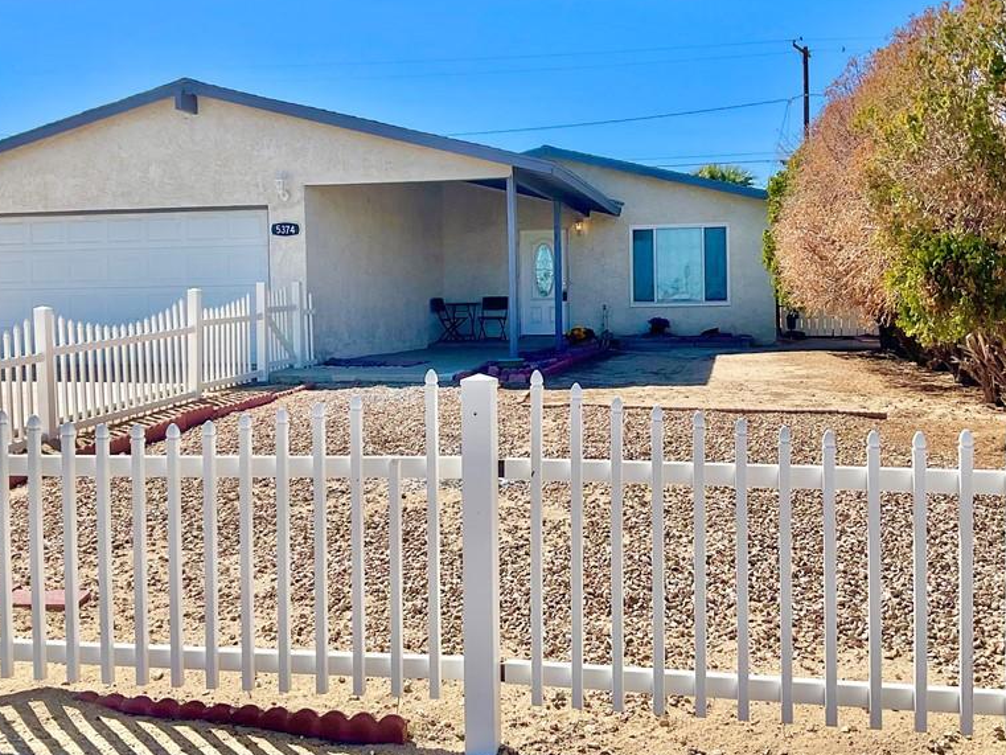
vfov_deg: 36.7
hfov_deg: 47.8
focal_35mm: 39
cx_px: 530
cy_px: 319
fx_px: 1134
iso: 16
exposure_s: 1/2959
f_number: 1.8
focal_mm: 3
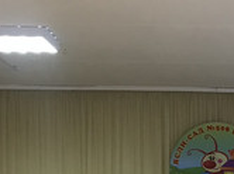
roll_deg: +0.2
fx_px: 729
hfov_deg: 17.8
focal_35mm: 108
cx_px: 237
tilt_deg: -2.5
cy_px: 247
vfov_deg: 13.1
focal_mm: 3.99
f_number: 1.8
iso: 64
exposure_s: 1/17
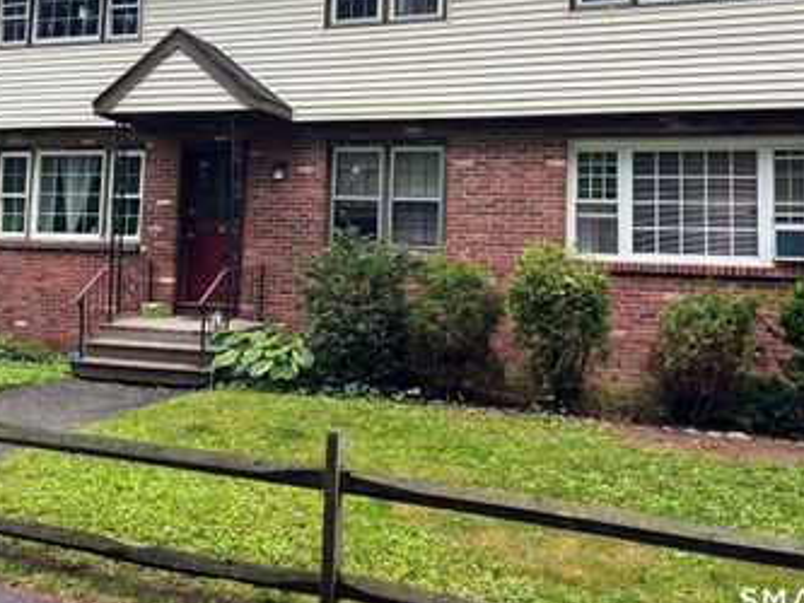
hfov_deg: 47.5
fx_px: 906
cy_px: 168
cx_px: 316
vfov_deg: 36.2
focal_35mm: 39
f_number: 1.6
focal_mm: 5.96
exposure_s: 1/313
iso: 50
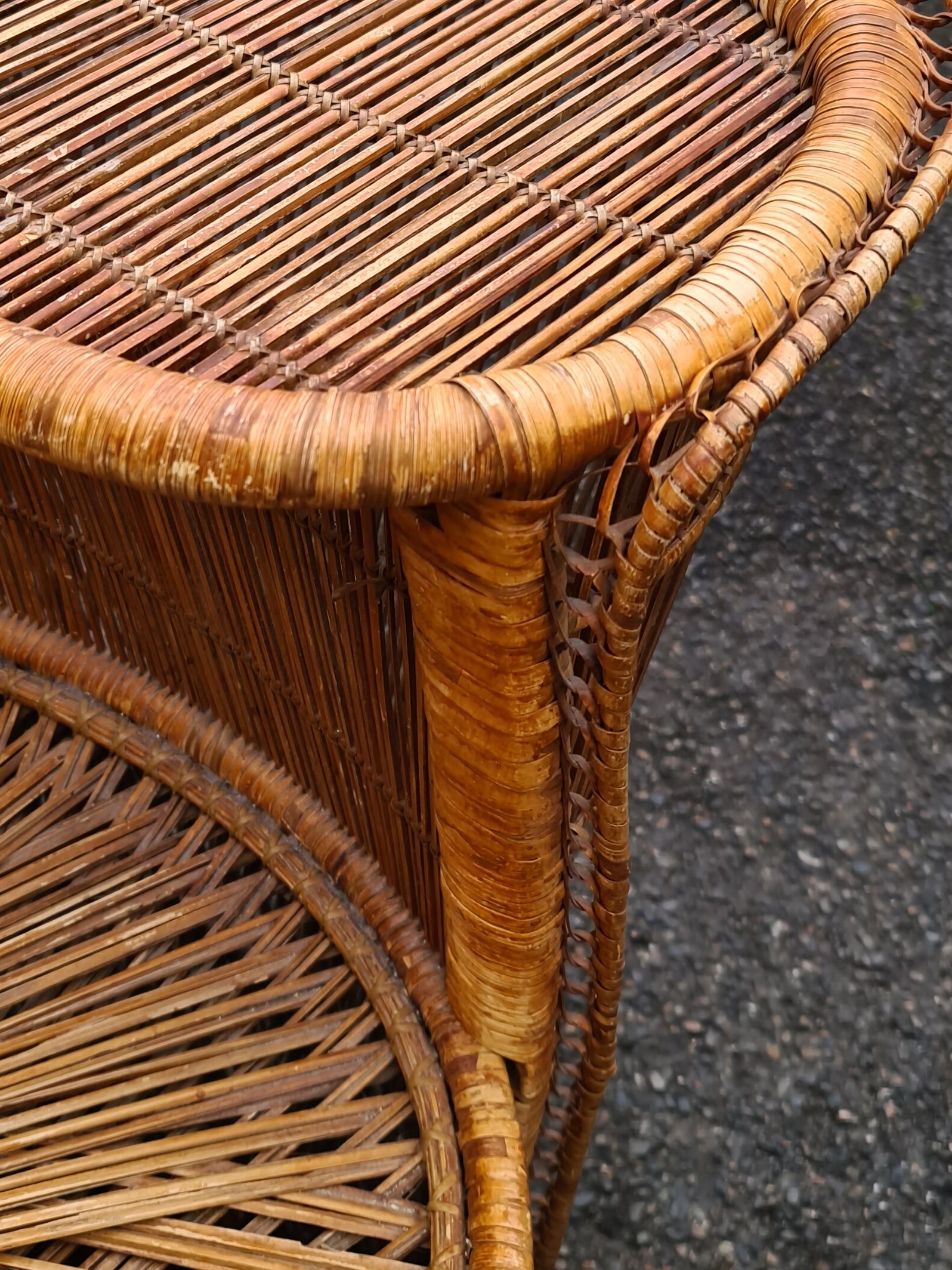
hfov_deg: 30.7
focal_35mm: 47
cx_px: 324
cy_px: 436
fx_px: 1723
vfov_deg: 40.0
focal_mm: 7
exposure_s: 1/100
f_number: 1.8
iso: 50
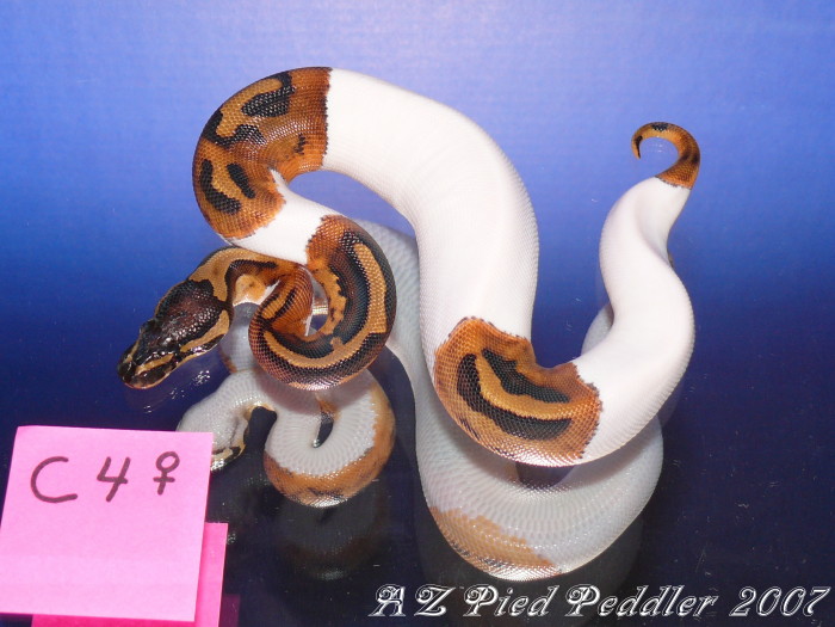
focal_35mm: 44
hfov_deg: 42.9
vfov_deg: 32.9
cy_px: 314
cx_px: 418
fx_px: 1061
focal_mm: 9.3
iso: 100
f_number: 3.2
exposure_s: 1/30
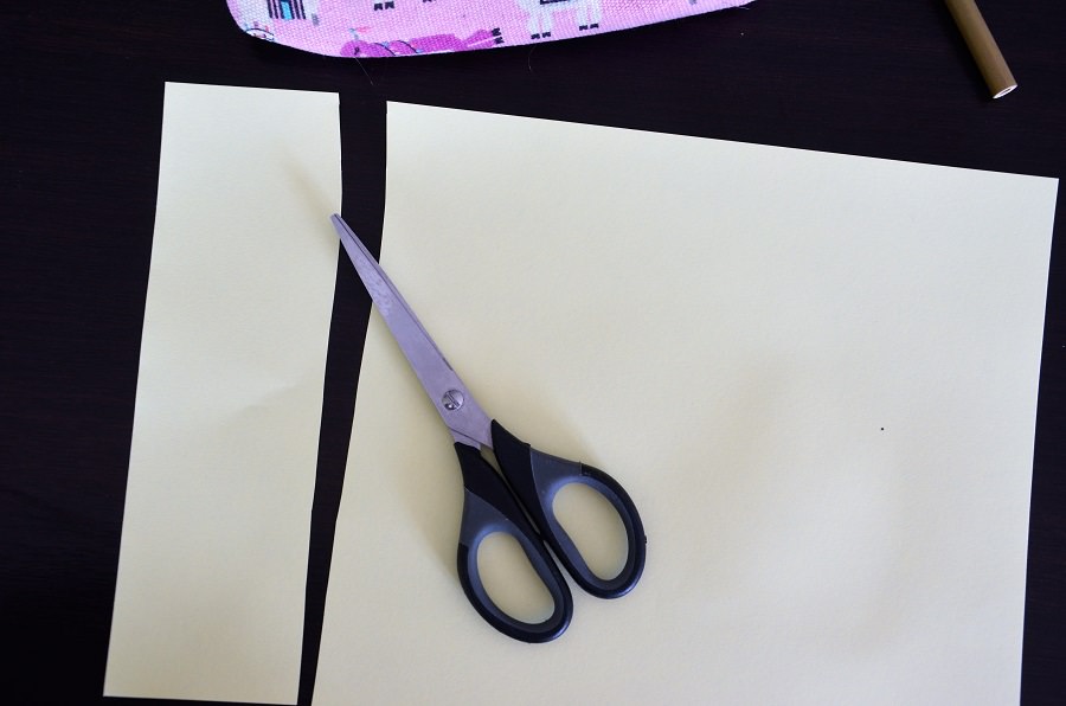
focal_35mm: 42
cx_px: 533
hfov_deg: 46.5
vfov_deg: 31.8
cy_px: 353
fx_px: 1241
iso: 500
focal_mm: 28
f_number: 6.3
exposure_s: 1/25
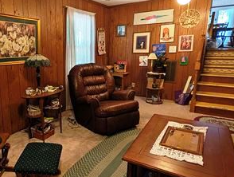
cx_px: 62
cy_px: 92
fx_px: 176
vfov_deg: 53.2
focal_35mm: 26
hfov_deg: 63.7
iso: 106
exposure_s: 1/30
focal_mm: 2.02
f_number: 1.7
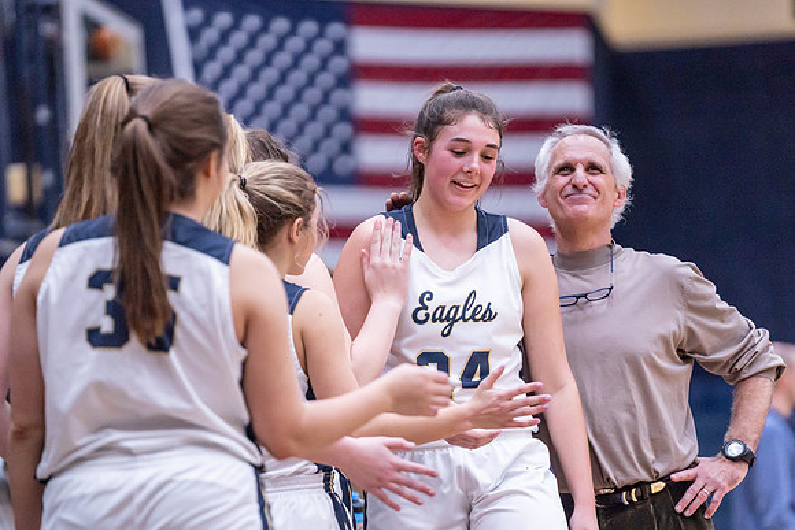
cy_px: 321
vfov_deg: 5.7
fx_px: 5352
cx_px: 424
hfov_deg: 8.5
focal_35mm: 242
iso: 2000
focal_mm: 200
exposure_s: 1/1250
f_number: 2.8
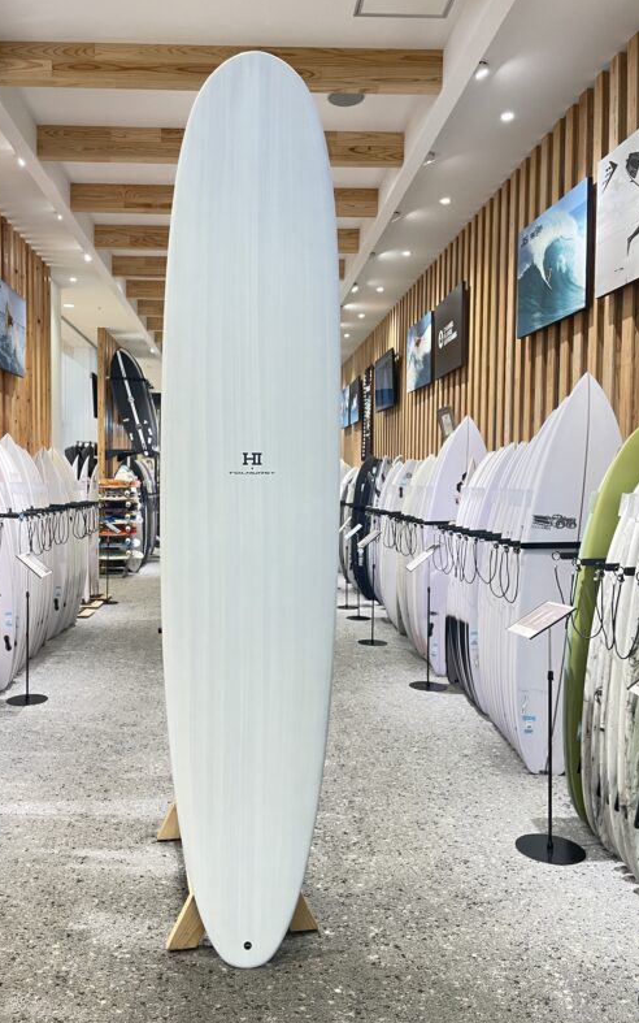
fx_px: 780
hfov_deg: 44.3
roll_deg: -0.6
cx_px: 256
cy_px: 513
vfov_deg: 66.5
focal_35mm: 28
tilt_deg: -0.4
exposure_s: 1/60
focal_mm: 4.2
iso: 125
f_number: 1.6
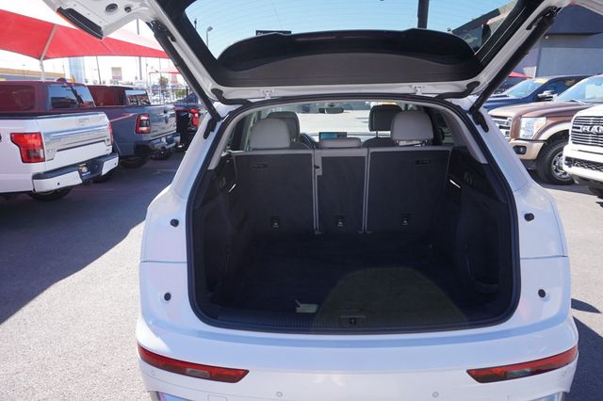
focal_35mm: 24
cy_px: 200
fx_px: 402
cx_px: 302
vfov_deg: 53.1
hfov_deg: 73.8
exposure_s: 1/100
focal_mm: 16
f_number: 6.3
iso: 100
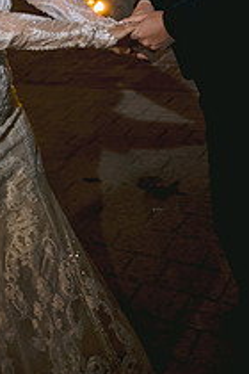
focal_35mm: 60
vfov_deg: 31.2
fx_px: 622
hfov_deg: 21.6
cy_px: 9
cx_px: -12
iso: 1000
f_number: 2.8
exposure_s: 1/60
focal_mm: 28
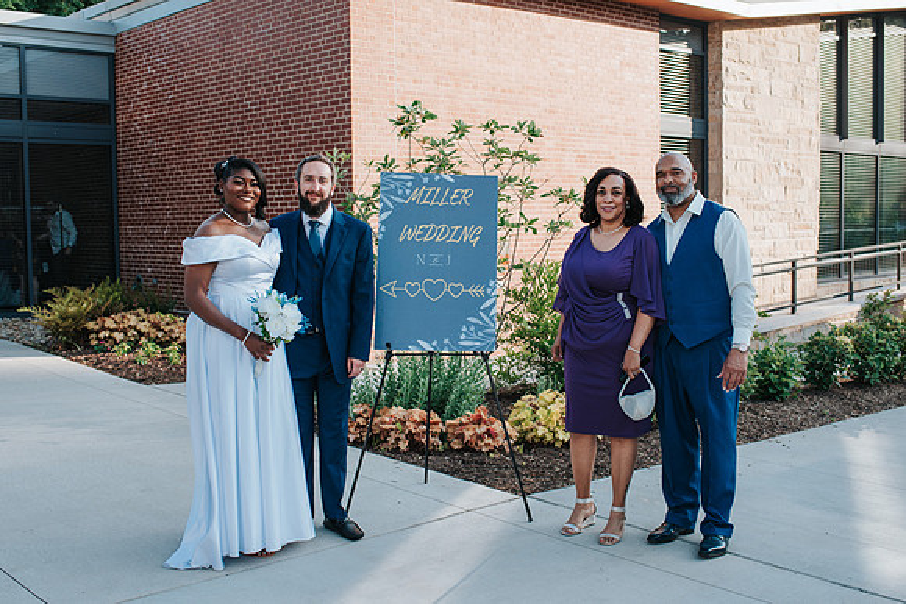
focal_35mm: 41
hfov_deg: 47.5
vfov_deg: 32.7
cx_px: 463
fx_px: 1030
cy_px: 287
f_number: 4
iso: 280
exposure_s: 1/1000
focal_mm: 35
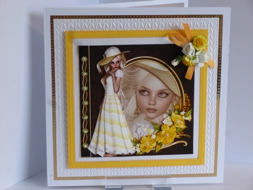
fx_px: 672
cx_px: 126
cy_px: 95
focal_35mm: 92
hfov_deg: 21.3
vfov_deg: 16.0
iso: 800
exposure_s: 1/50
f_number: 5.2
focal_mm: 16.5
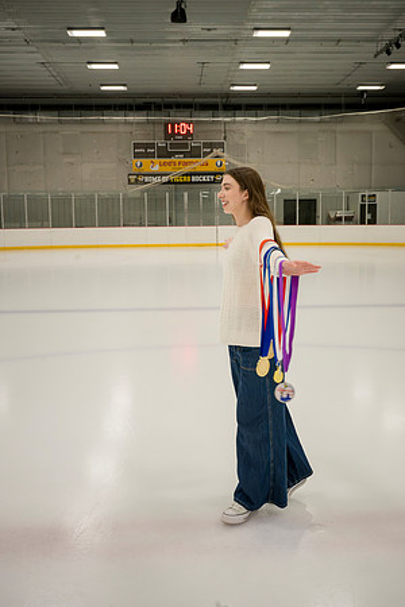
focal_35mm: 37
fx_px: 624
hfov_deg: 35.9
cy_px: 304
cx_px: 202
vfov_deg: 51.9
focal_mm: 37
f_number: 8
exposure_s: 1/250
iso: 3200
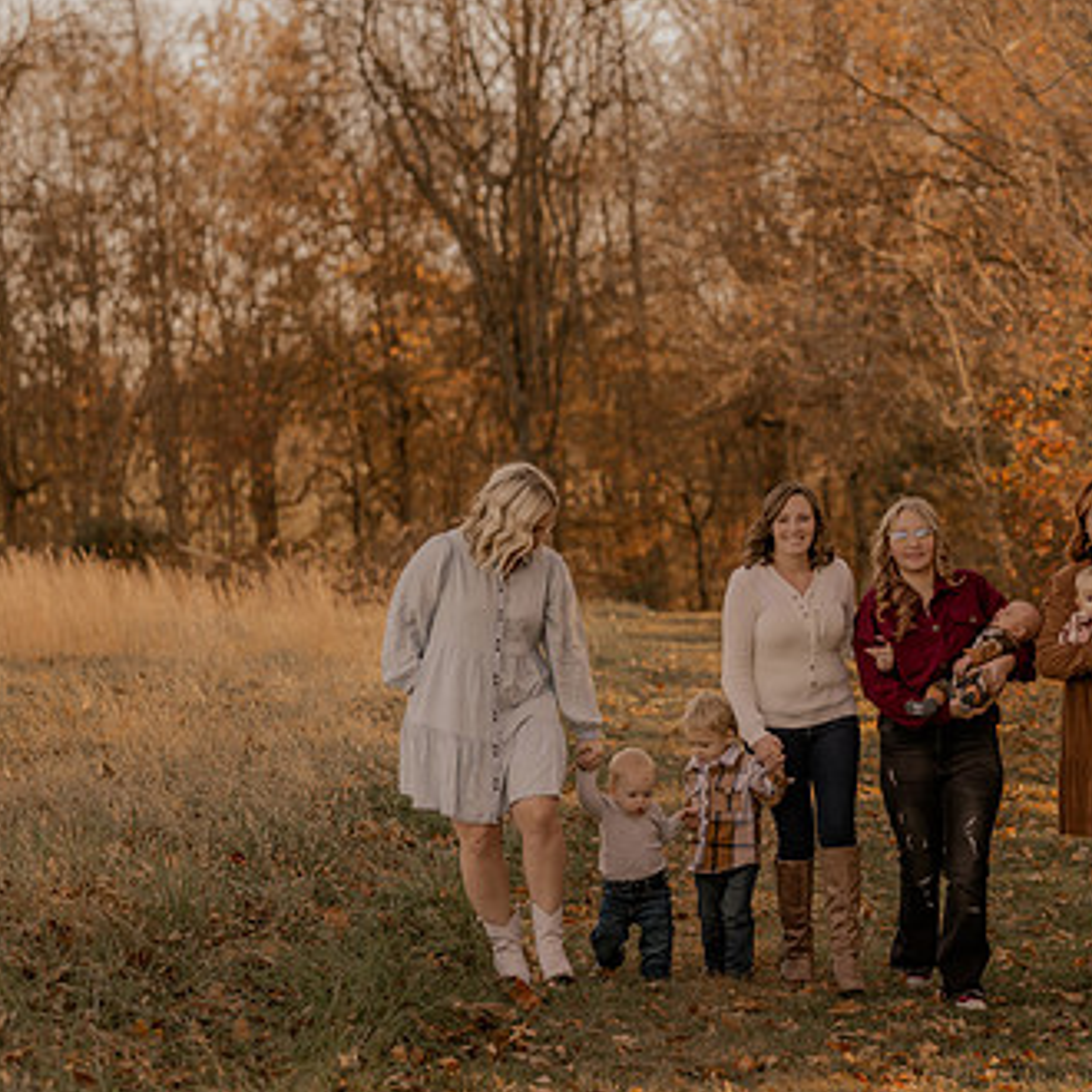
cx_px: 940
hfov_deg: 13.6
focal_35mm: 127
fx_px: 4533
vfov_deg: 13.7
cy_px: 574
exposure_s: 1/320
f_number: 2.8
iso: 200
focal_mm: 85
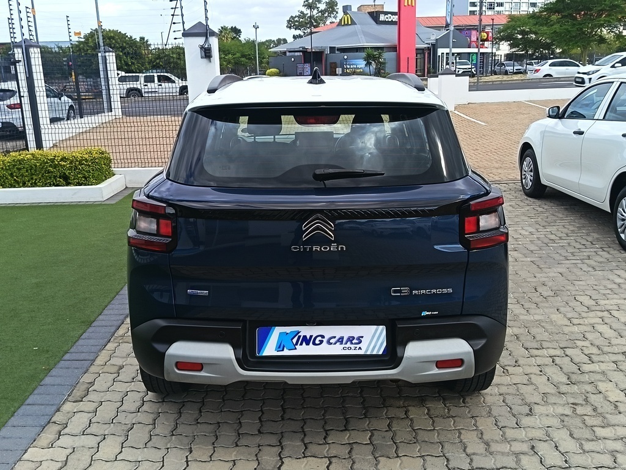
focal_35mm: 35
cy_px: 235
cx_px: 313
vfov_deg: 40.7
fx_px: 633
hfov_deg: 52.6
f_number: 1.75
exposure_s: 1/243
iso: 100
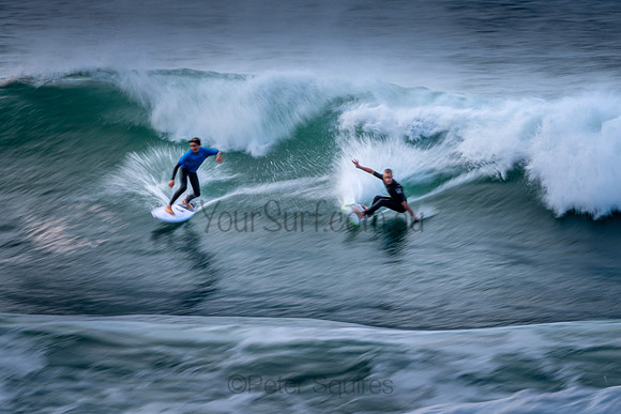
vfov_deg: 1.7
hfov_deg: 2.6
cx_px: 338
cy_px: 222
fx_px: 13618
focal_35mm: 789
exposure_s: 1/20
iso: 64
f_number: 29
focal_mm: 500
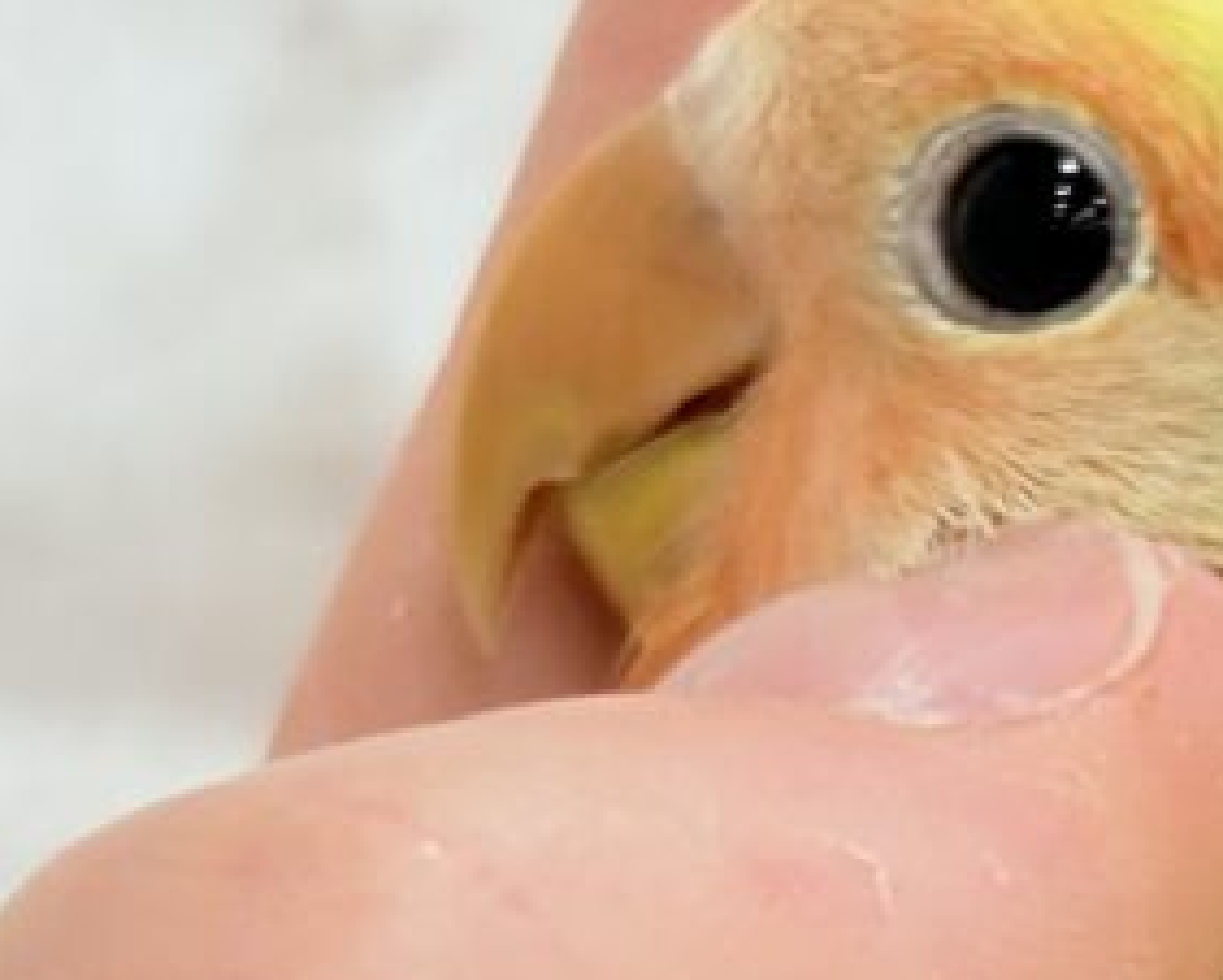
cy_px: 1110
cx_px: 1973
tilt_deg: -5.0
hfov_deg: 8.7
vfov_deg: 7.1
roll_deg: -2.6
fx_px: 7824
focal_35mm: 216
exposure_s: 1/50
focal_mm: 5.96
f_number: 1.6
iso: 32
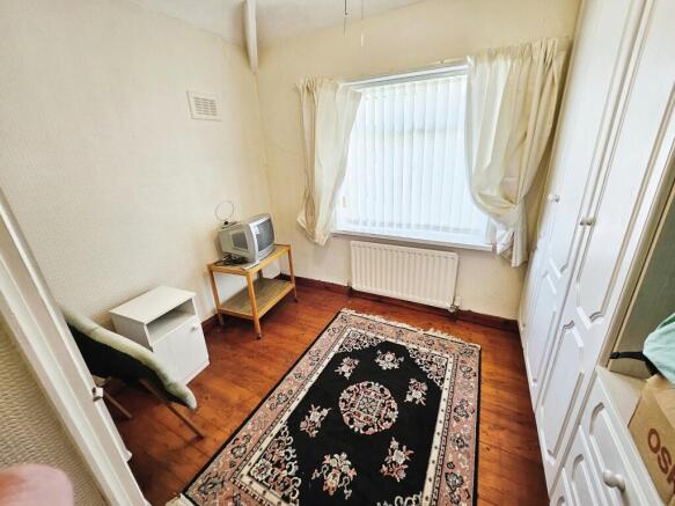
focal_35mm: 13
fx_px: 253
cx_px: 338
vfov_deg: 89.9
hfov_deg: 106.2
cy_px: 253
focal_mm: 1.7
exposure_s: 1/50
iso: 50
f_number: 2.2
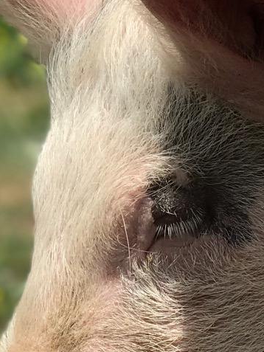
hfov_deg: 6.2
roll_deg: +0.9
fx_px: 2450
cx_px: 191
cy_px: 447
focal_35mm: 241
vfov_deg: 8.1
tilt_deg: -16.3
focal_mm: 6.6
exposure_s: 1/1368
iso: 20
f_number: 2.8
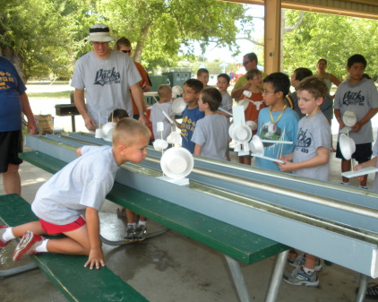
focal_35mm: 38
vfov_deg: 39.1
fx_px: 425
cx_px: 202
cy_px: 151
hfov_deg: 47.9
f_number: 3.5
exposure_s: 1/110
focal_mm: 6.3
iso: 88
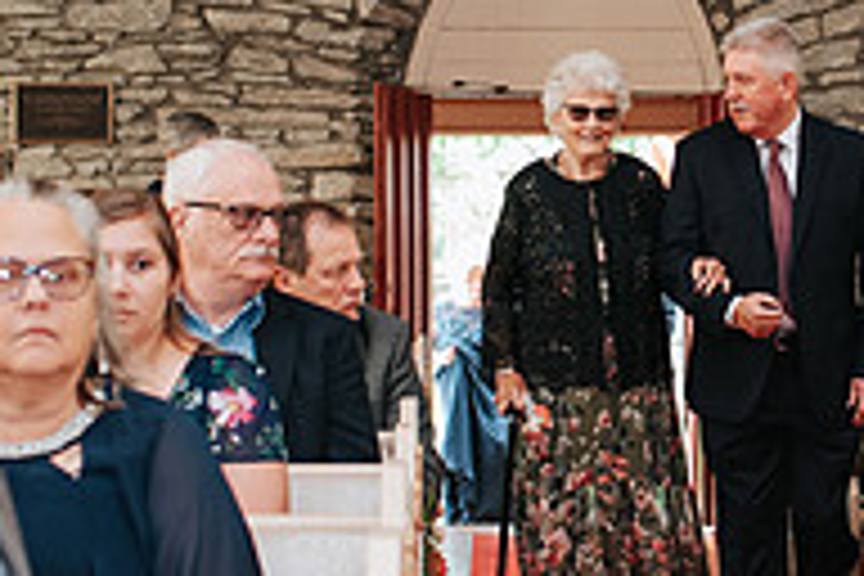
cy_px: 223
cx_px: 716
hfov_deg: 19.1
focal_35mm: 106
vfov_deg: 12.9
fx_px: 2544
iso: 1000
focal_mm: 35
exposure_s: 1/200
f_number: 2.8
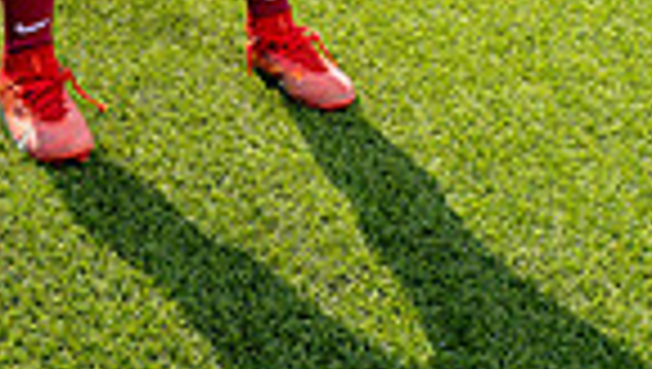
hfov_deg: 22.3
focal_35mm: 94
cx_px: 121
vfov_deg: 10.9
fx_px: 1627
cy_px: -531
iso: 320
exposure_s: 1/250
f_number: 11
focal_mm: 29
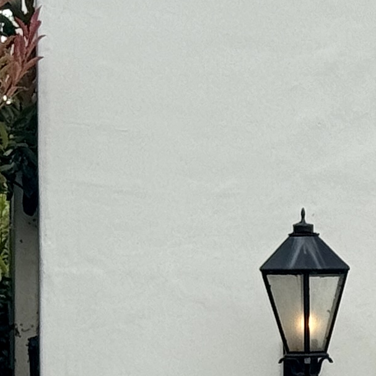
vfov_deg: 6.2
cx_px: 1134
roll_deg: -0.5
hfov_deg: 5.8
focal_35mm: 282
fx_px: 3465
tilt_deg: +1.7
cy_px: 374
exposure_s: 1/2110
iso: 64
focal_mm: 6.76
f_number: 1.78
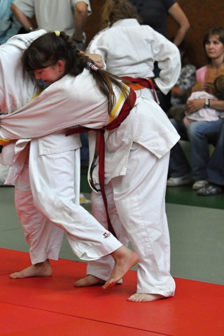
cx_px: 59
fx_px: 1510
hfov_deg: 8.5
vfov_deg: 12.7
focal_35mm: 162
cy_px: 168
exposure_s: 1/1000
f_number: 2.8
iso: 3200
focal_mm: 70
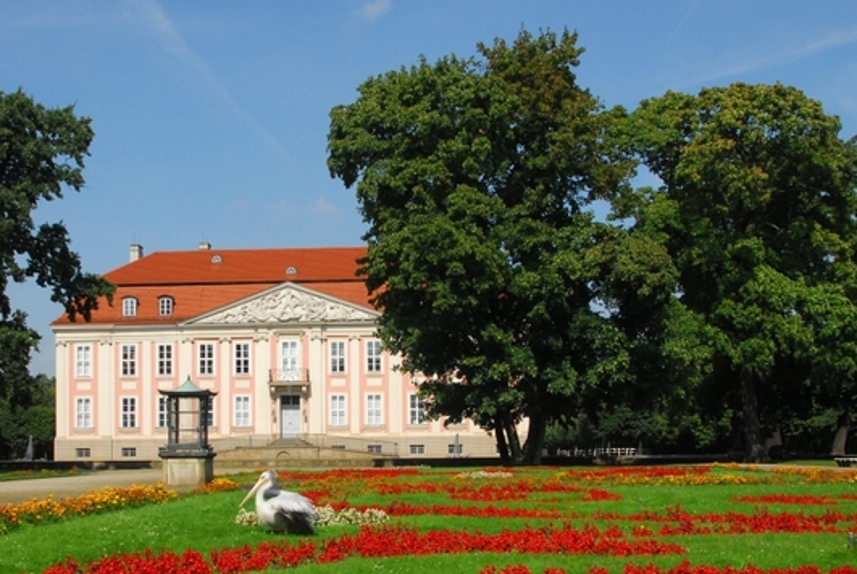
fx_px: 1145
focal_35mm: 48
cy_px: 342
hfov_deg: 40.8
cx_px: 336
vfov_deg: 28.1
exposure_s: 1/500
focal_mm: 24
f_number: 11
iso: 400
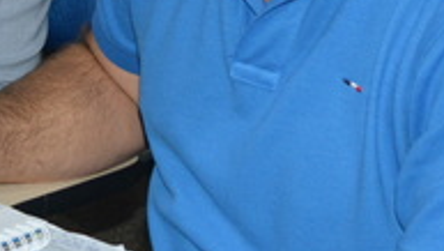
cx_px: -145
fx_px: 1897
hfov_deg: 12.9
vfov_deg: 7.4
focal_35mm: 161
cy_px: -115
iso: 640
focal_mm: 22
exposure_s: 1/60
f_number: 3.8
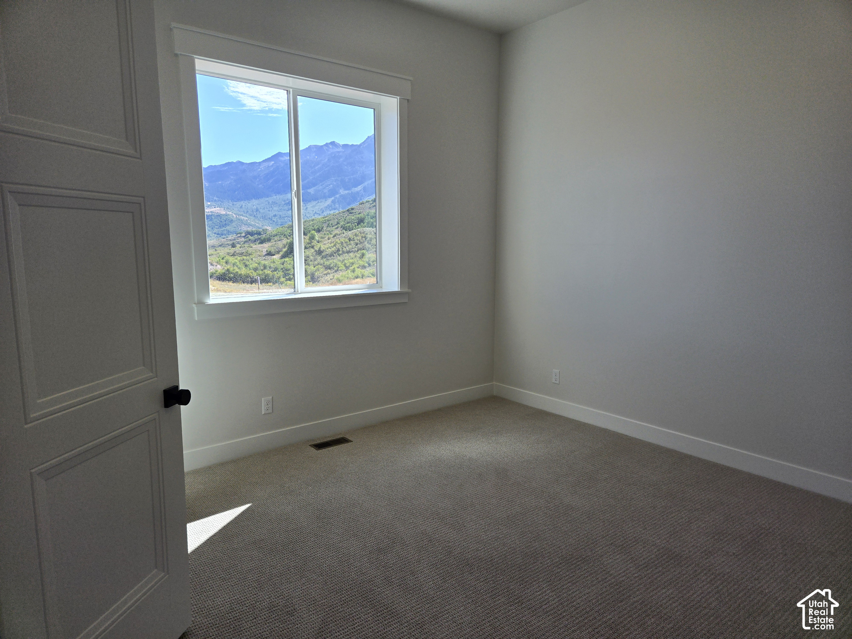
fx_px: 566
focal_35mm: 23
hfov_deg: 73.9
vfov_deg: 58.9
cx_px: 426
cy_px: 320
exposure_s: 1/409
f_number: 1.8
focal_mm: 5.4
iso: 25
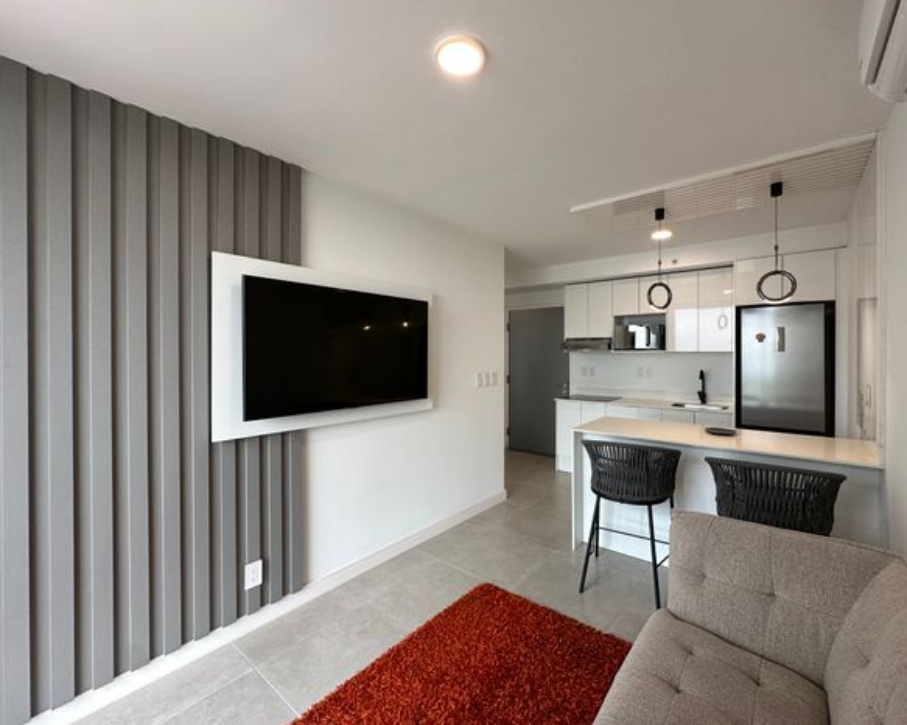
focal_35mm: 15
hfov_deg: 96.7
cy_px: 356
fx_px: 403
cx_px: 485
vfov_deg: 84.0
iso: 100
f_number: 2.2
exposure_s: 1/120
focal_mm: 2.22
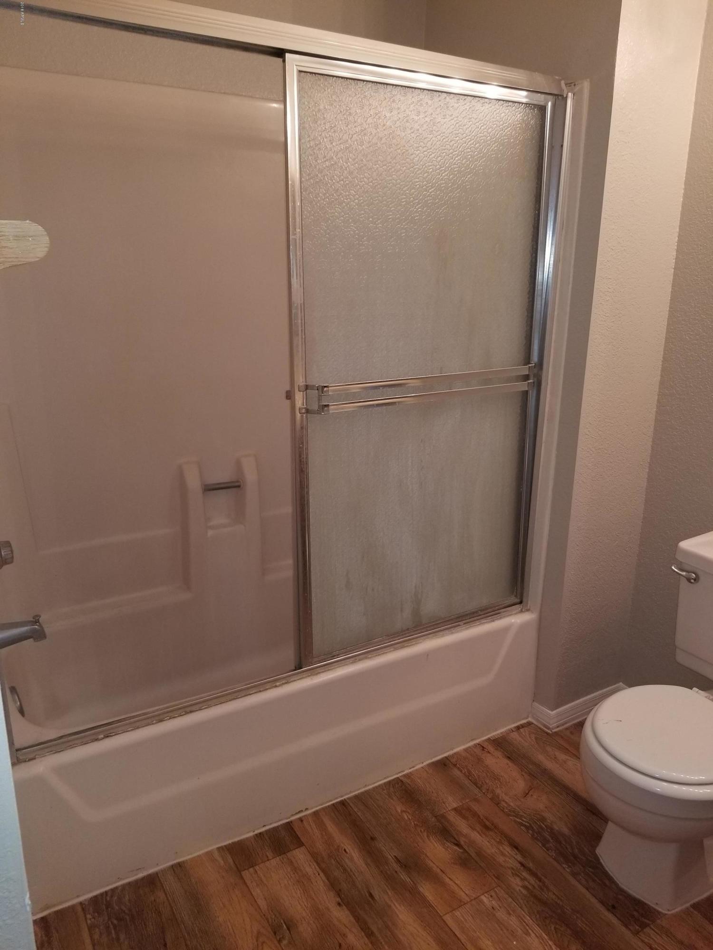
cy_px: 475
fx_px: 714
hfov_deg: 53.1
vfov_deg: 67.3
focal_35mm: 26
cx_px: 356
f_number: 1.7
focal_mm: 4.25
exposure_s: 1/60
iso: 100
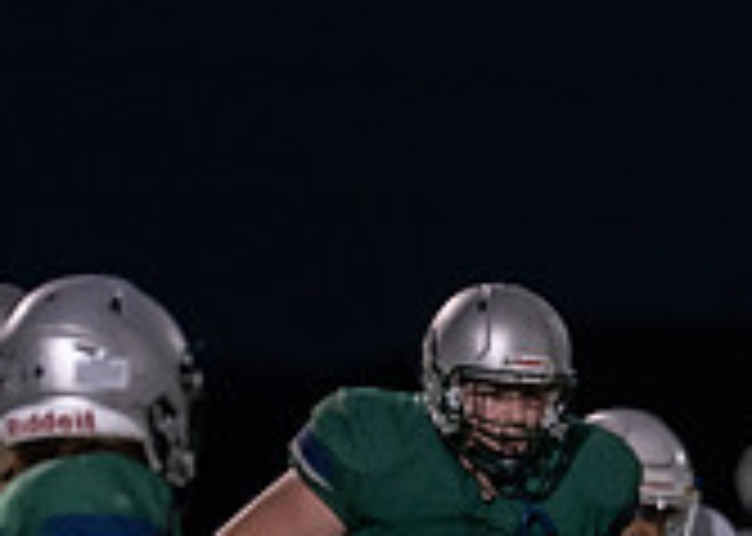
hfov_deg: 2.8
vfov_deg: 2.0
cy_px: 869
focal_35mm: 729
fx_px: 15557
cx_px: 892
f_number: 2.8
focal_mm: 200
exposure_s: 1/1000
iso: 1600
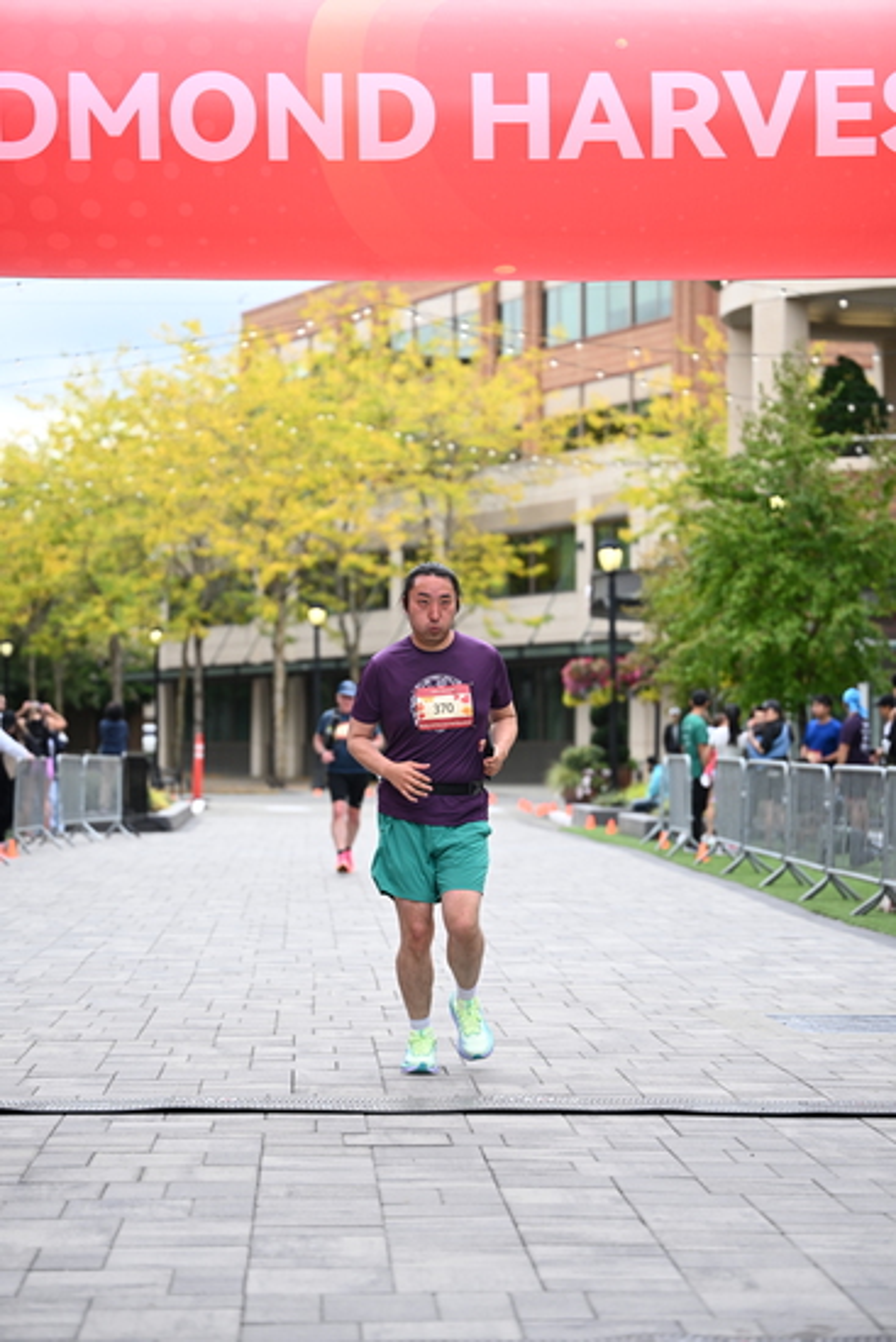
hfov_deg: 16.5
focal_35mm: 83
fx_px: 3096
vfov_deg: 24.5
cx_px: 448
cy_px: 671
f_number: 2.8
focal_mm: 83
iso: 640
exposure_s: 1/2500
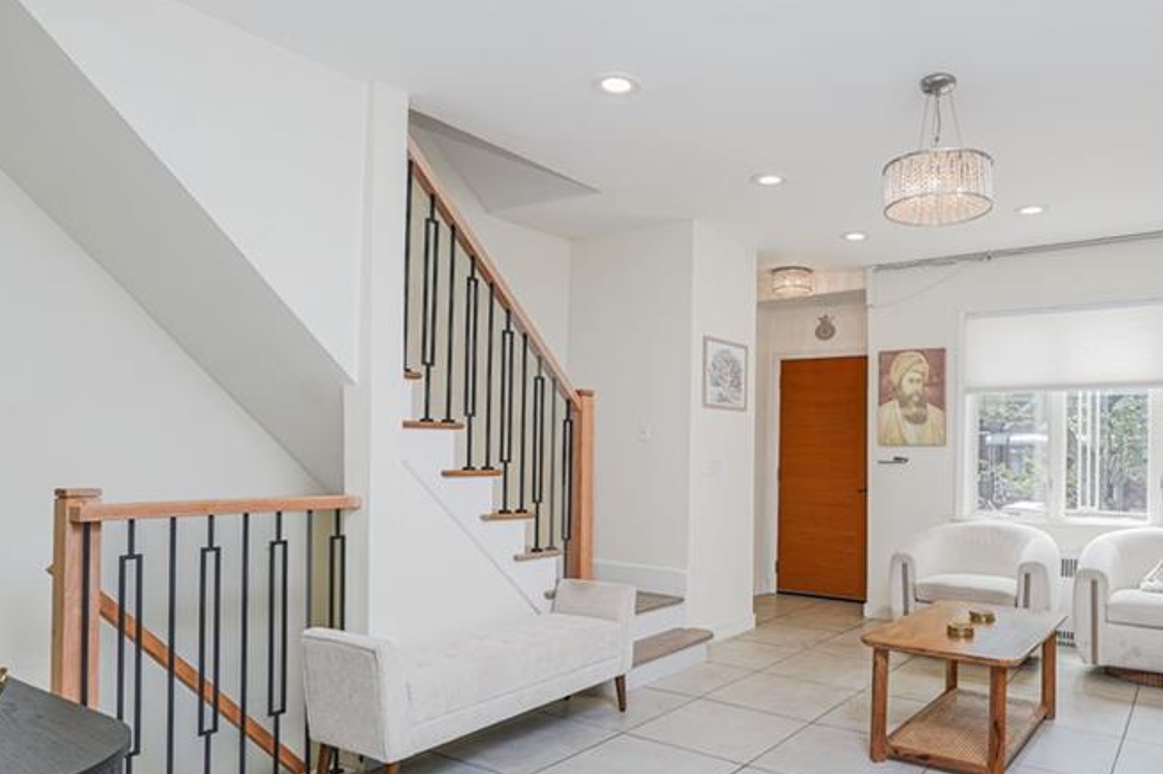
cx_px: 701
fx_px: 807
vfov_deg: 51.1
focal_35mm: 25
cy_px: 440
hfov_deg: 70.8
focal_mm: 16
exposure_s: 1/60
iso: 64
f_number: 5.6
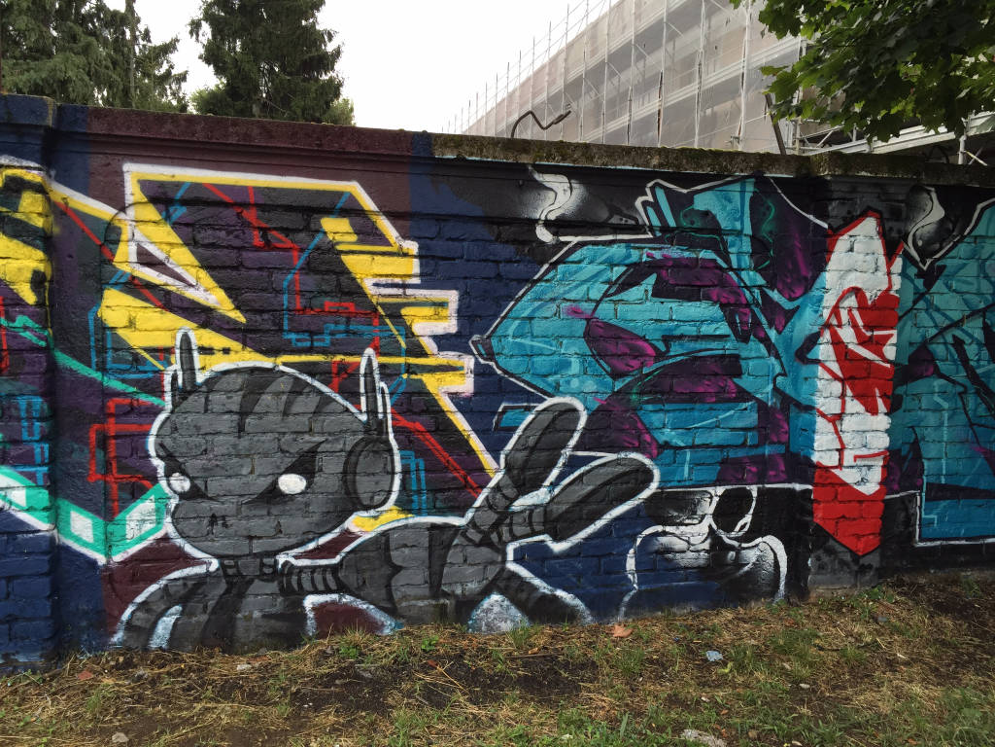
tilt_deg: -6.0
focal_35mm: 29
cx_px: 498
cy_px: 374
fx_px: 834
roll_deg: -2.0
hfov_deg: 61.7
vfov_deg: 48.2
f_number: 2.2
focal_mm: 4.15
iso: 32
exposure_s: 1/439
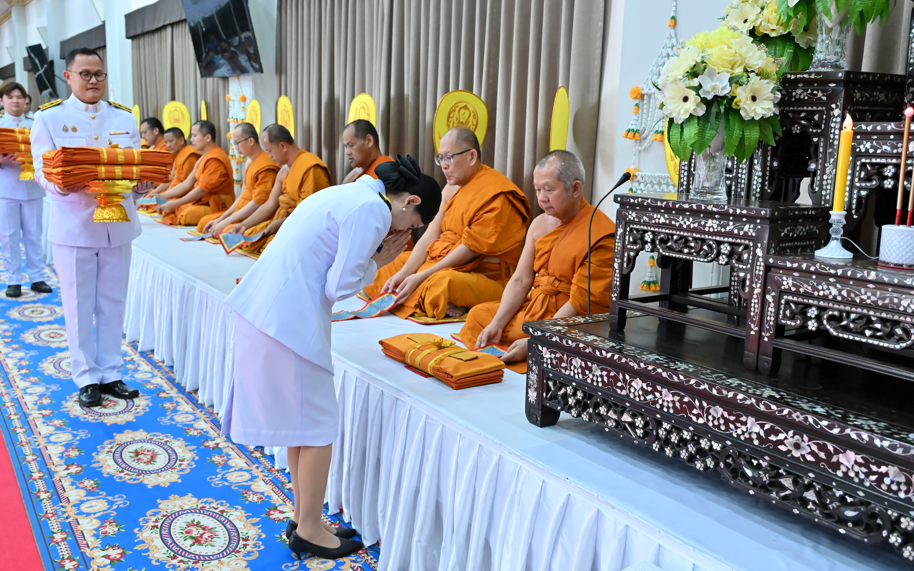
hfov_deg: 58.1
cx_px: 453
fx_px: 822
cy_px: 282
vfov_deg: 38.3
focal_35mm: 33
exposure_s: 1/125
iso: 3200
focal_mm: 32
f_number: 4
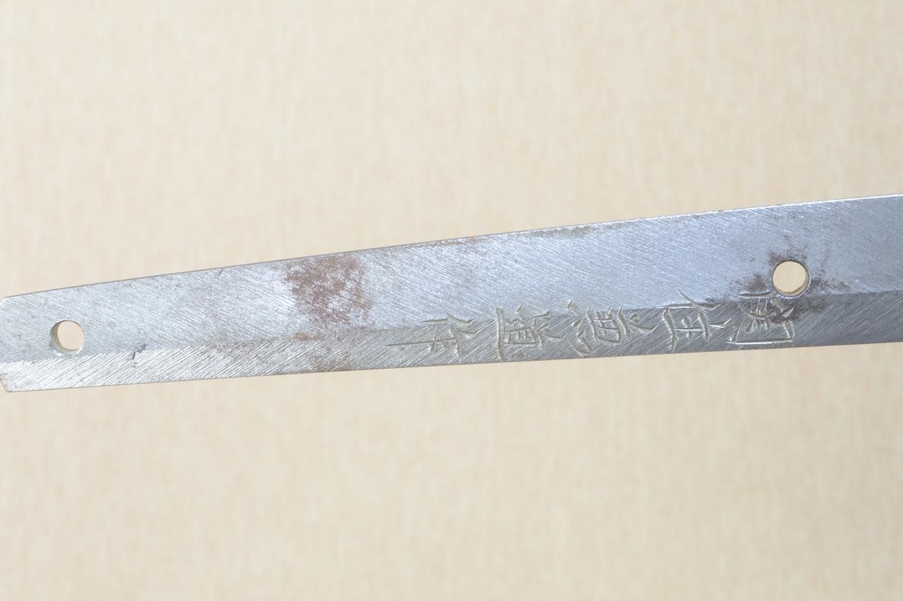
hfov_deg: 20.6
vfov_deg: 13.8
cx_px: 452
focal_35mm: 99
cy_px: 300
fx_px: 2481
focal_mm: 66
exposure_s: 1/1.6
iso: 400
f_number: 11
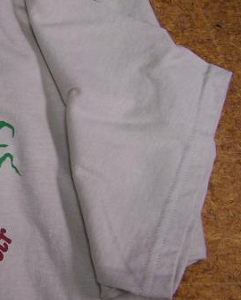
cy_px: 146
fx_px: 686
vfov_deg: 24.7
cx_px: -62
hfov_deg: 18.7
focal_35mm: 77
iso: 100
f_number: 2.8
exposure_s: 1/30
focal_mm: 6.3
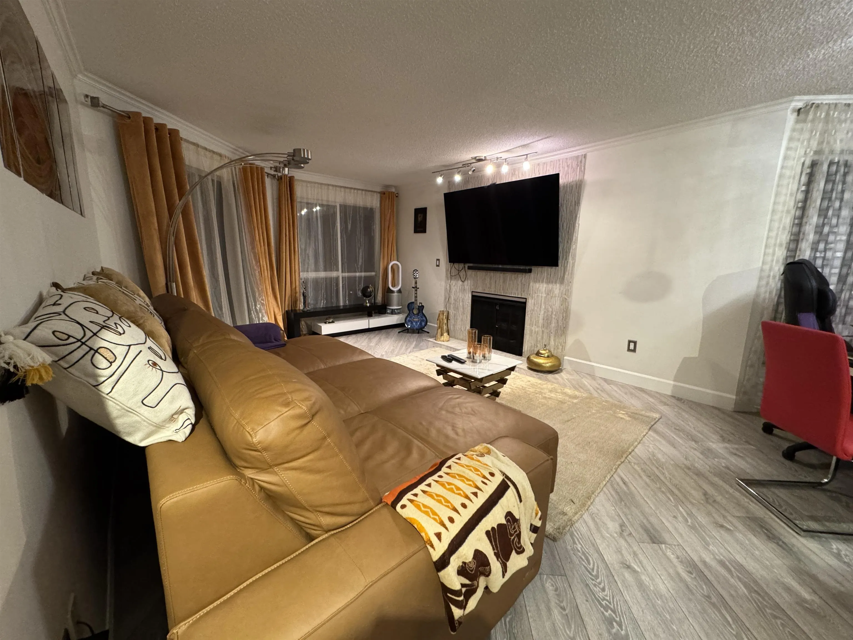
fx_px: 345
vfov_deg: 85.7
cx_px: 426
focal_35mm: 14
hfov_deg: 102.1
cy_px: 320
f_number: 2.2
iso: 640
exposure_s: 1/60
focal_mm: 2.22
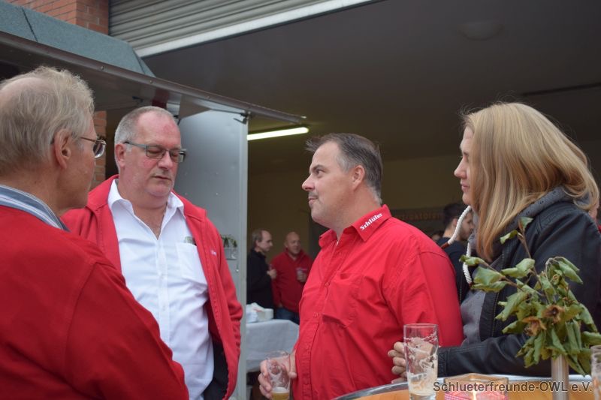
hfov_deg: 42.3
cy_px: 200
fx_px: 776
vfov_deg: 28.9
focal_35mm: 46
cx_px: 300
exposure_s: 1/100
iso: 400
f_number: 5
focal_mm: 31
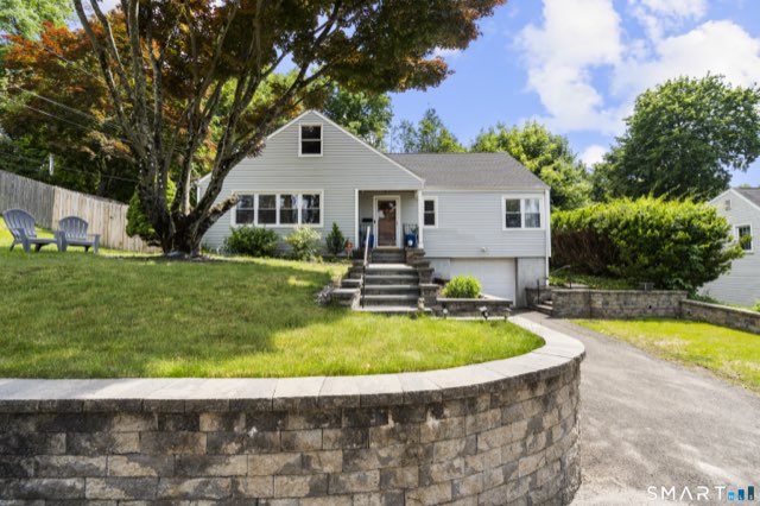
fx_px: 338
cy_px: 253
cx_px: 380
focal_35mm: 16
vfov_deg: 73.7
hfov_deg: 96.8
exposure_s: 1/25
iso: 200
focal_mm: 16
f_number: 9
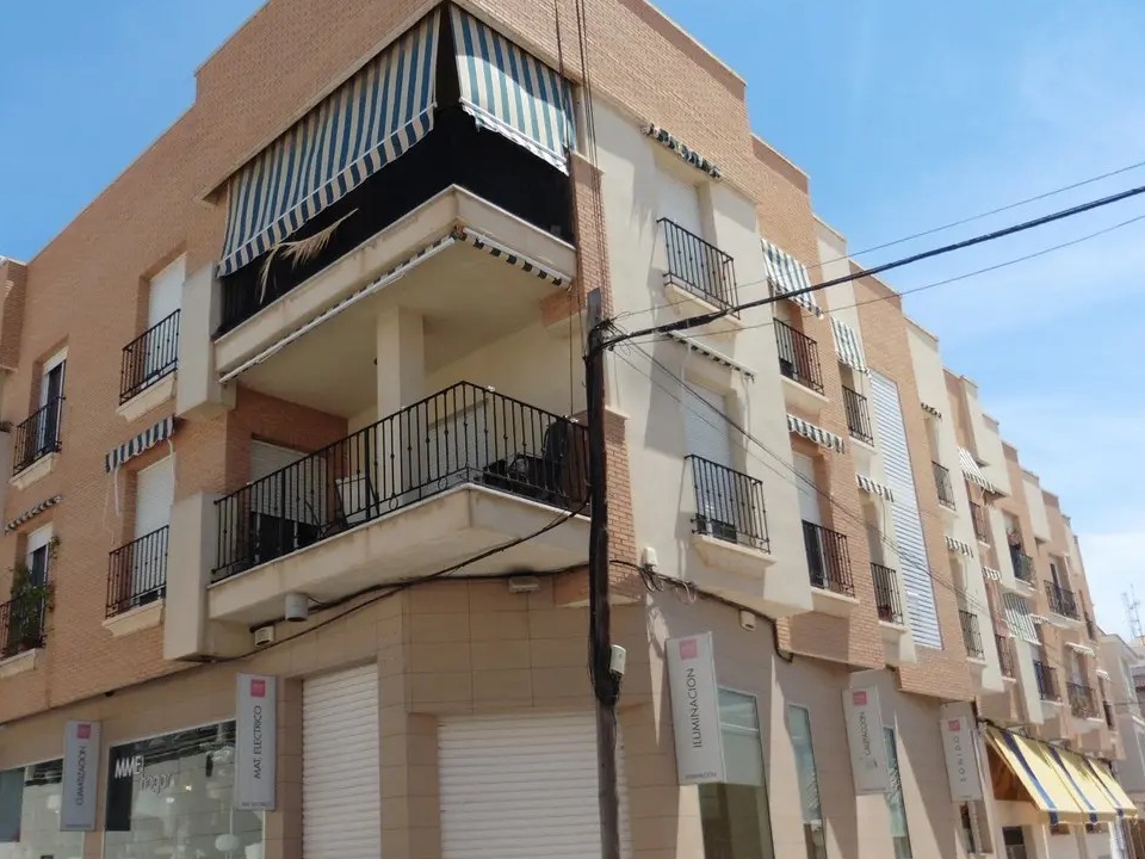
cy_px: 499
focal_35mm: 32
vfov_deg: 44.0
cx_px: 482
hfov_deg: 56.5
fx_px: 1058
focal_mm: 4.3
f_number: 3.3
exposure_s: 1/1250
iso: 100
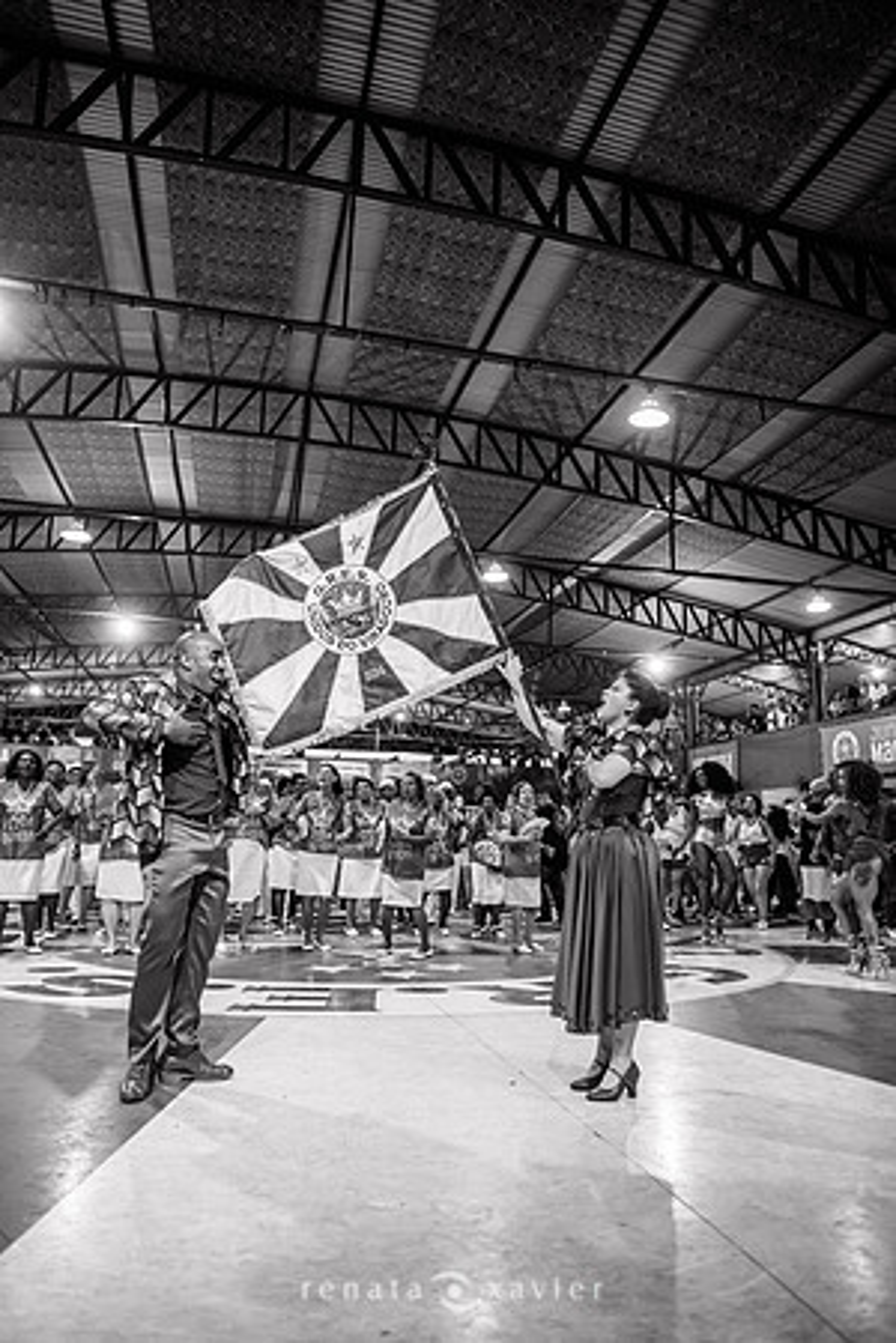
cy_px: 672
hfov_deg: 53.1
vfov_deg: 73.7
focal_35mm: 24
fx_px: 896
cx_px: 448
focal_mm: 24
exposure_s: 1/250
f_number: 1.8
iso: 1600
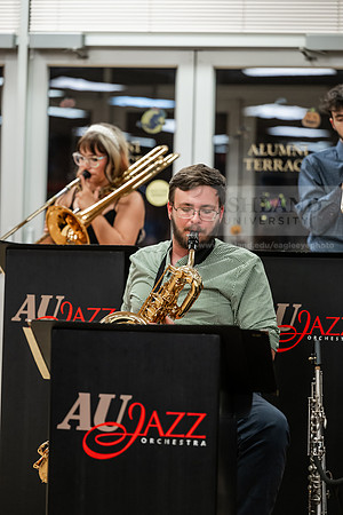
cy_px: 258
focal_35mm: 104
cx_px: 172
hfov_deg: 13.2
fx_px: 1486
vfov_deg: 19.6
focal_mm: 104
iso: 2000
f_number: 2.8
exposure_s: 1/200
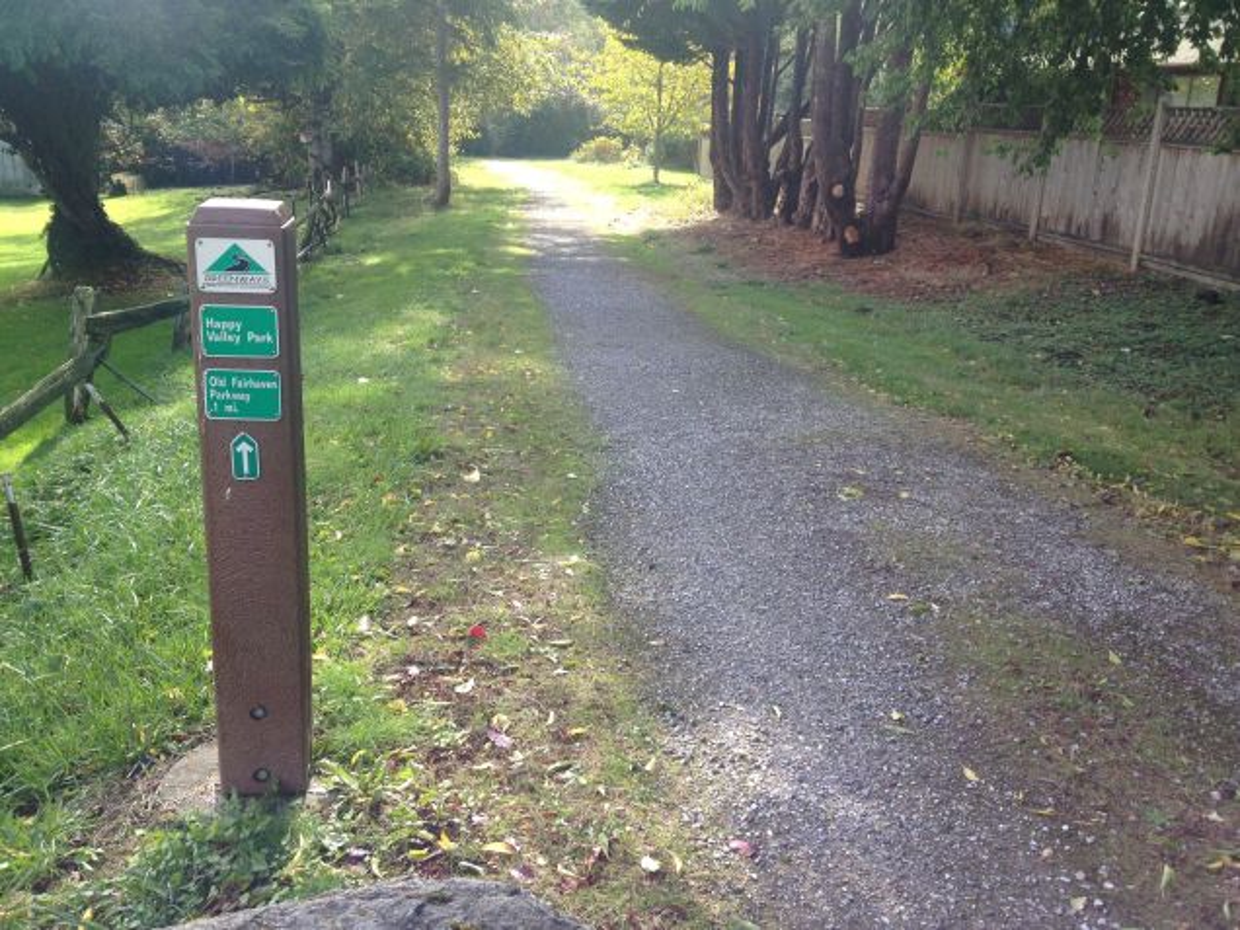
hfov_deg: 52.6
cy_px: 465
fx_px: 1254
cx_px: 620
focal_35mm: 35
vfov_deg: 40.7
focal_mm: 4.28
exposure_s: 1/272
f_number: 2.4
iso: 50
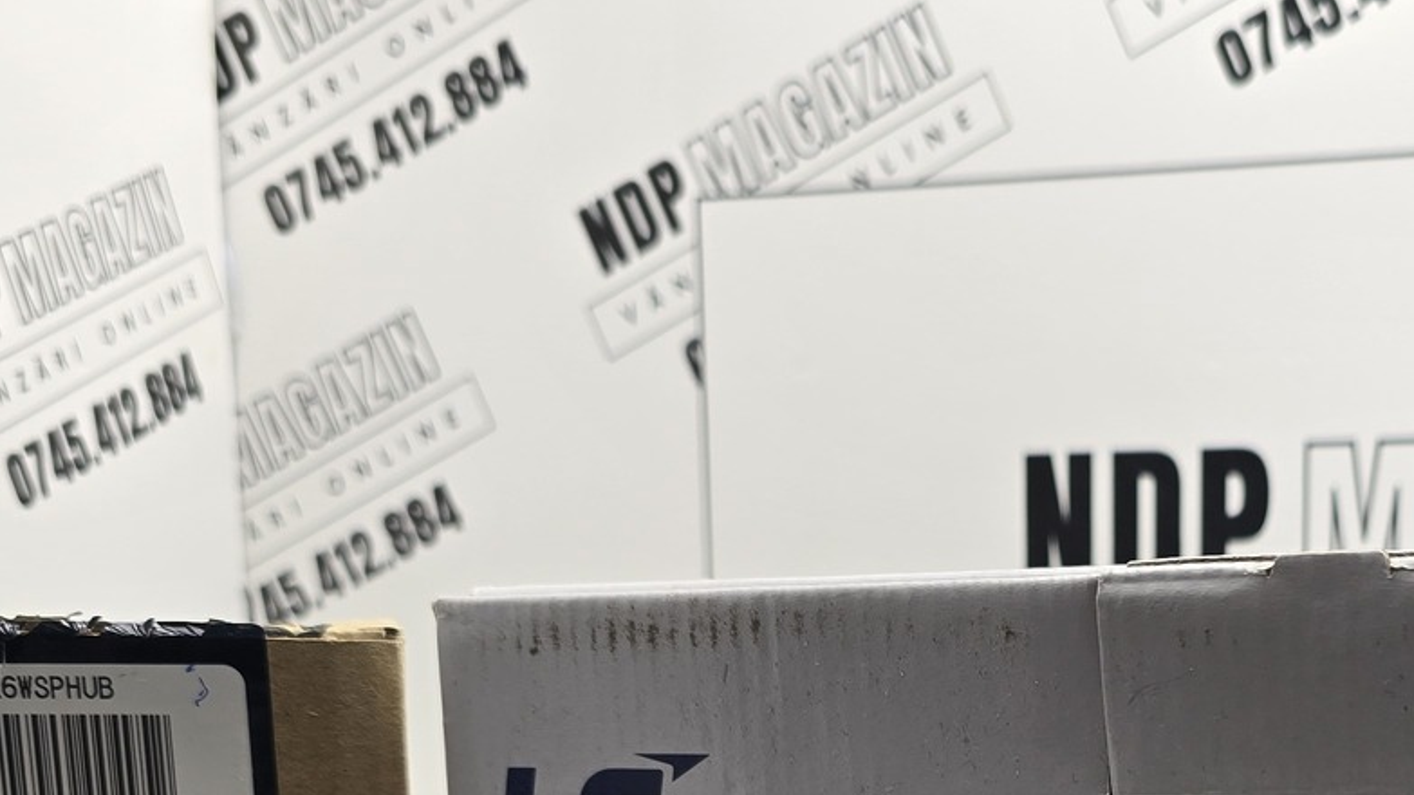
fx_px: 2399
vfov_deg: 16.6
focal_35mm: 64
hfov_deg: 31.8
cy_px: 1297
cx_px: 1170
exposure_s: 1/100
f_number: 1.7
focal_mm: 6.3
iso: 25
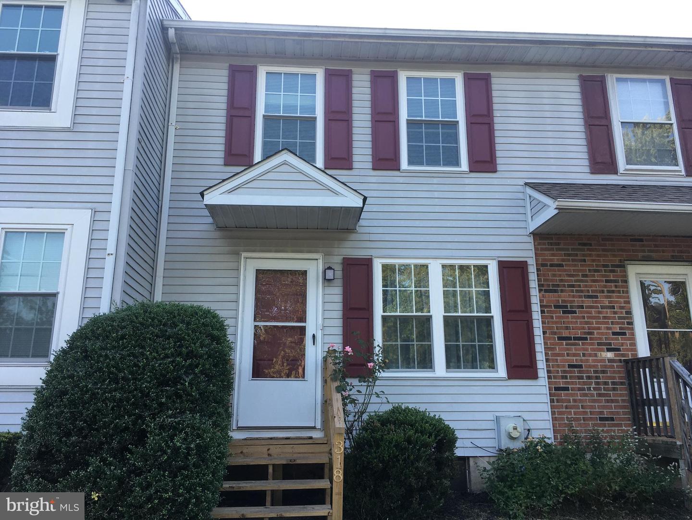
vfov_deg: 48.3
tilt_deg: +15.1
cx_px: 346
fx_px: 580
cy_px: 260
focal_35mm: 29
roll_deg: -0.2
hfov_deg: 61.6
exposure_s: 1/124
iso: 25
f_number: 2.2
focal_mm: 4.15
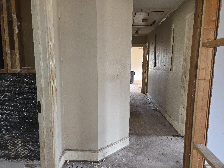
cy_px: 84
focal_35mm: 23
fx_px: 149
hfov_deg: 73.9
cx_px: 112
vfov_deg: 58.9
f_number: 1.8
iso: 100
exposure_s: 1/24
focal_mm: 5.4
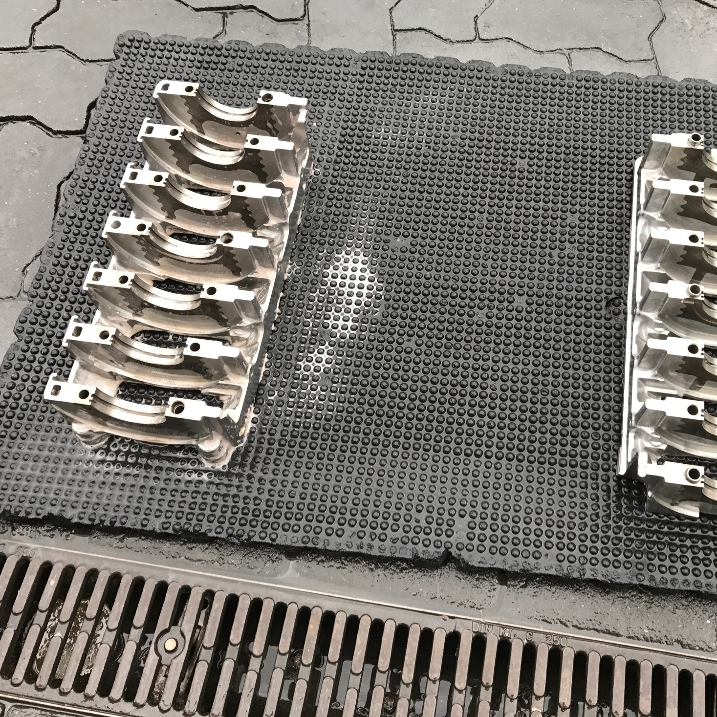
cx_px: 415
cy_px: 349
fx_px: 797
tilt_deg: -61.8
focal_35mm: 34
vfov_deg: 48.4
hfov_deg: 48.3
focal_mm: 3.99
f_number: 1.8
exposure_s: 1/95
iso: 32
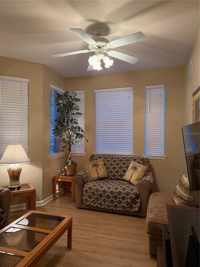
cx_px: 100
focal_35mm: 24
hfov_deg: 56.8
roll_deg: -0.1
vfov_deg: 71.6
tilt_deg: +2.4
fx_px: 185
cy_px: 134
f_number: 1.78
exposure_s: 1/60
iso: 320
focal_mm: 6.76
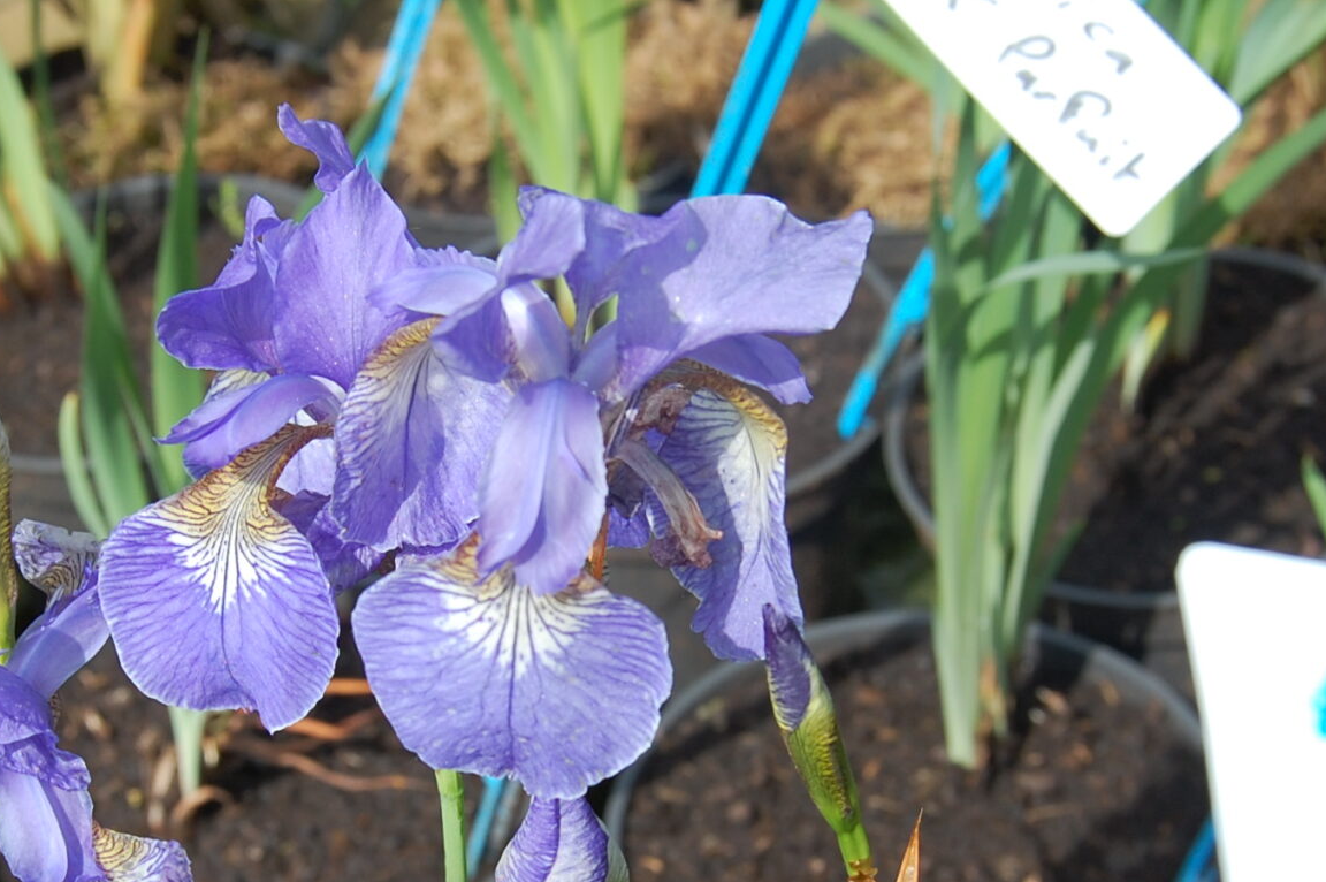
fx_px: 2944
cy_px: 638
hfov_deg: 25.3
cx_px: 501
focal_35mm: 80
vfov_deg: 17.0
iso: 200
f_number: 8
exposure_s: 1/250
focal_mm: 24
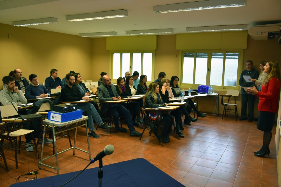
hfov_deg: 61.9
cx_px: 140
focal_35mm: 30
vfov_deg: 43.6
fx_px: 234
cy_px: 94
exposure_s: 1/80
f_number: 4.5
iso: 800
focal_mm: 20
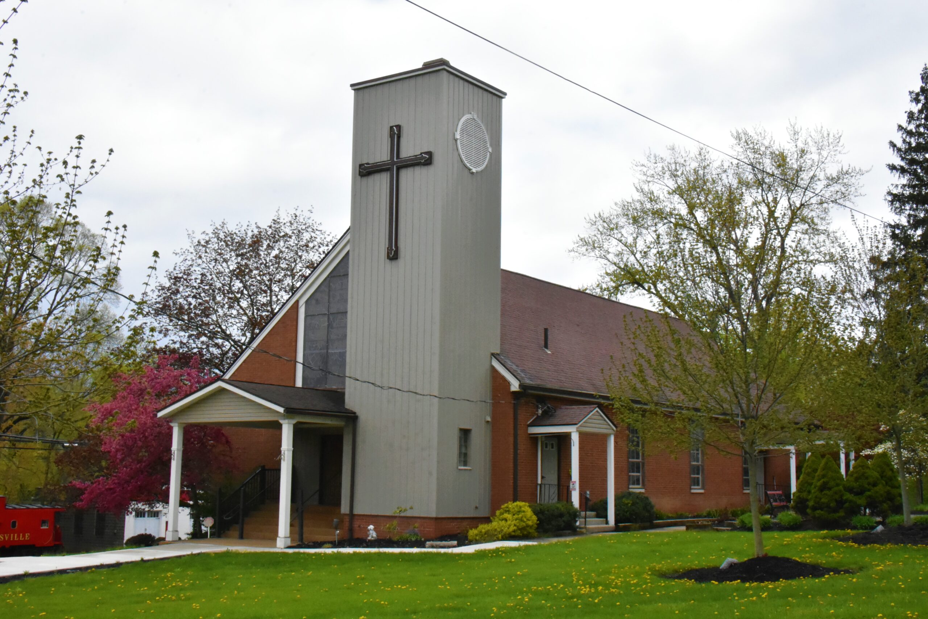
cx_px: 464
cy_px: 310
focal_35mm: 42
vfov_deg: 31.9
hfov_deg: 46.4
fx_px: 1082
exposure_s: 1/1000
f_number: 22
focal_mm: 28
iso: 5000
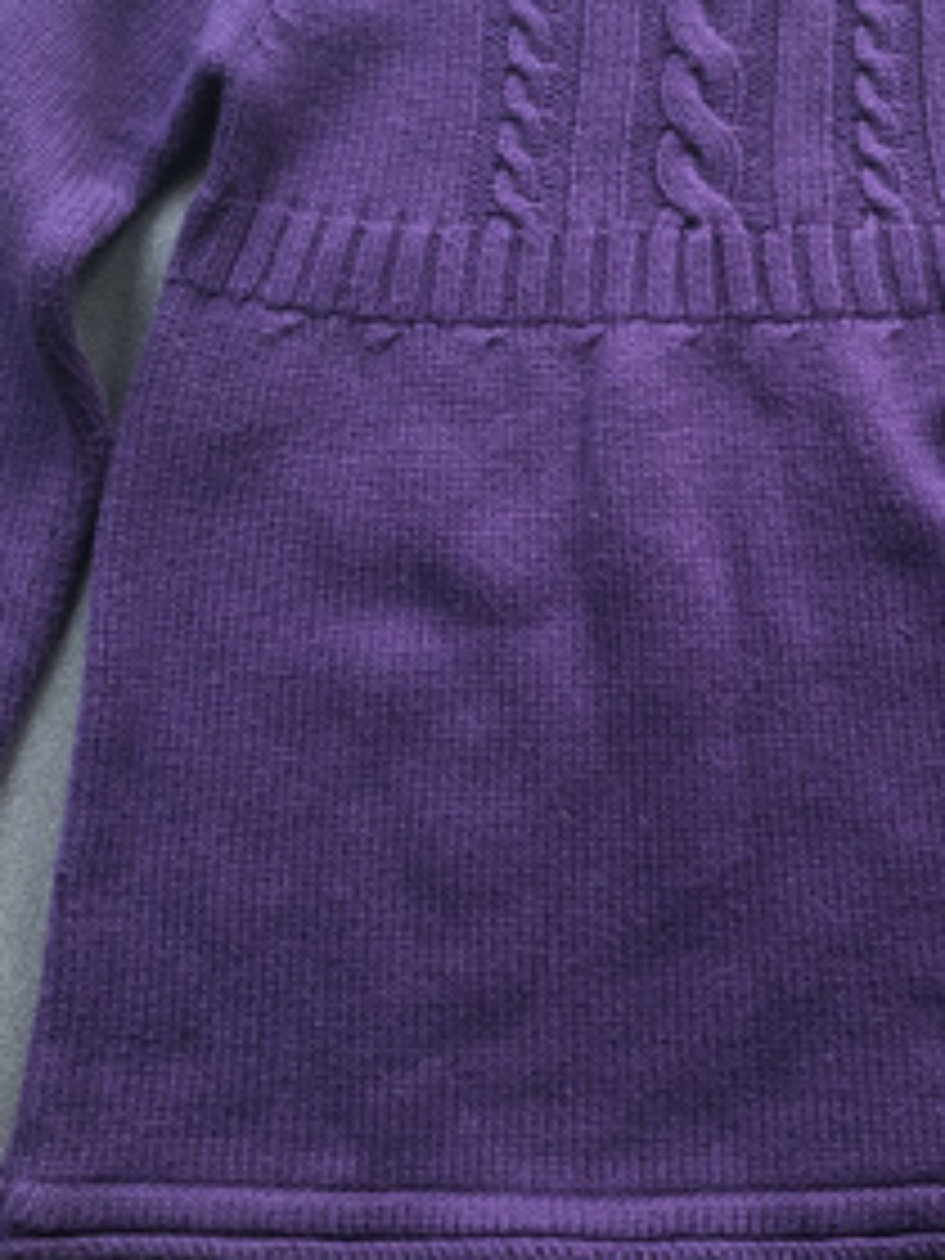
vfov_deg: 37.4
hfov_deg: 28.7
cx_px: 691
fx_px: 1820
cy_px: 346
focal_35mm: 50
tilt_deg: -81.5
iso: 100
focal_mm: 4
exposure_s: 1/4
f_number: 1.8
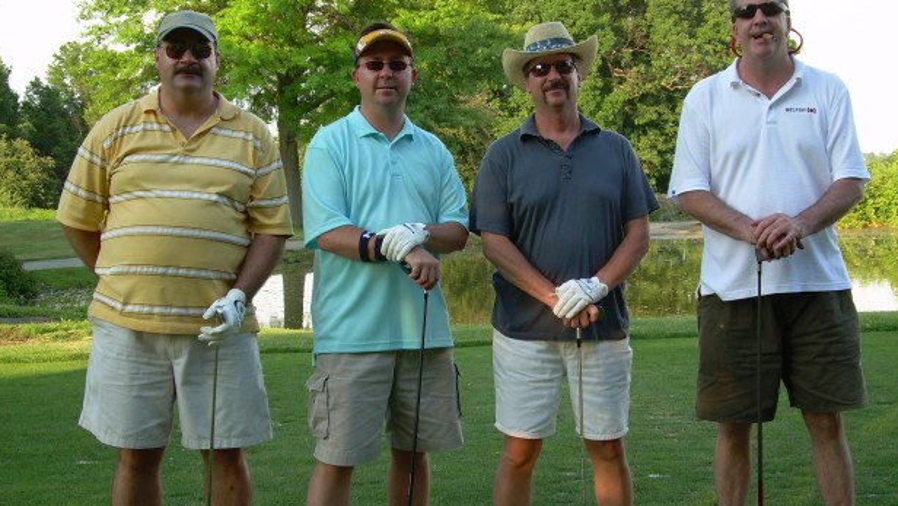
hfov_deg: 30.6
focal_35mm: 69
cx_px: 456
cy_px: 254
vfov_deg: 17.5
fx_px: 1644
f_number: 3.4
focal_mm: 10.3
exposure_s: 1/115
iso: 50
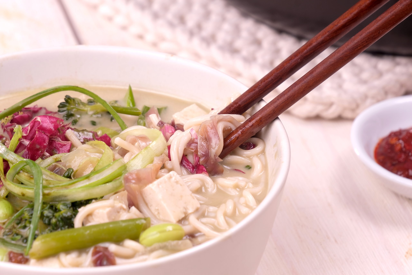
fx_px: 1991
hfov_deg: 11.8
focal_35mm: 174
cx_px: 206
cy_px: 138
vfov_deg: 7.9
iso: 250
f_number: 13
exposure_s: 1/200
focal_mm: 116.1
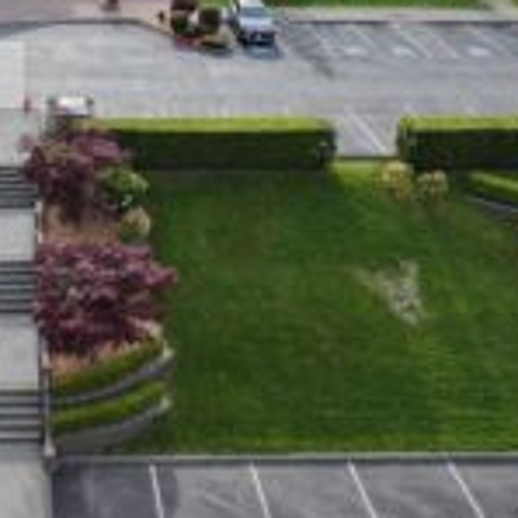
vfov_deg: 28.9
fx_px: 965
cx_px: 38
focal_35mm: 57
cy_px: 56
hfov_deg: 28.7
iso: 100
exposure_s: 1/120
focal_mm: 12.29
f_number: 6.3
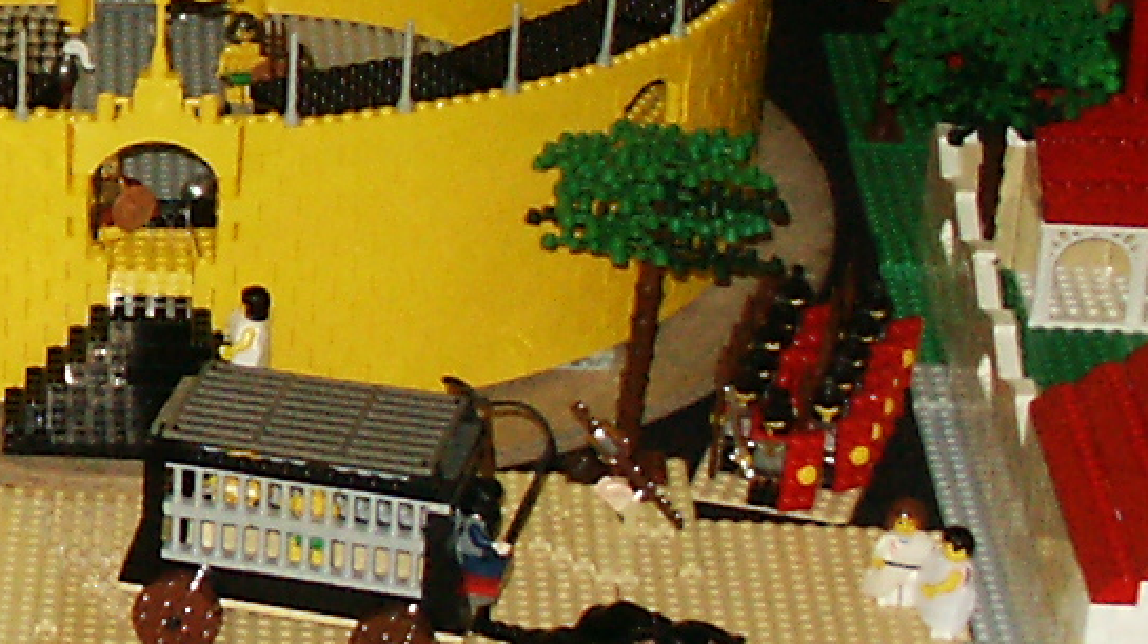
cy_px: 32
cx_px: -697
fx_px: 4838
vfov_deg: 7.6
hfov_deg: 12.7
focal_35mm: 159
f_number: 3
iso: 200
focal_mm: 7.18
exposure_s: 1/45
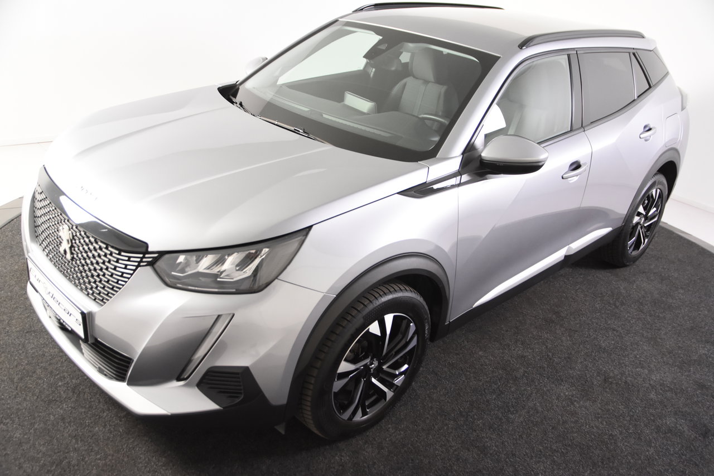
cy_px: 238
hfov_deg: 57.2
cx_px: 357
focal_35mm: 33
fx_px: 654
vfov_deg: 40.0
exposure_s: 1/50
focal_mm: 22
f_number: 3.5
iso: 1600
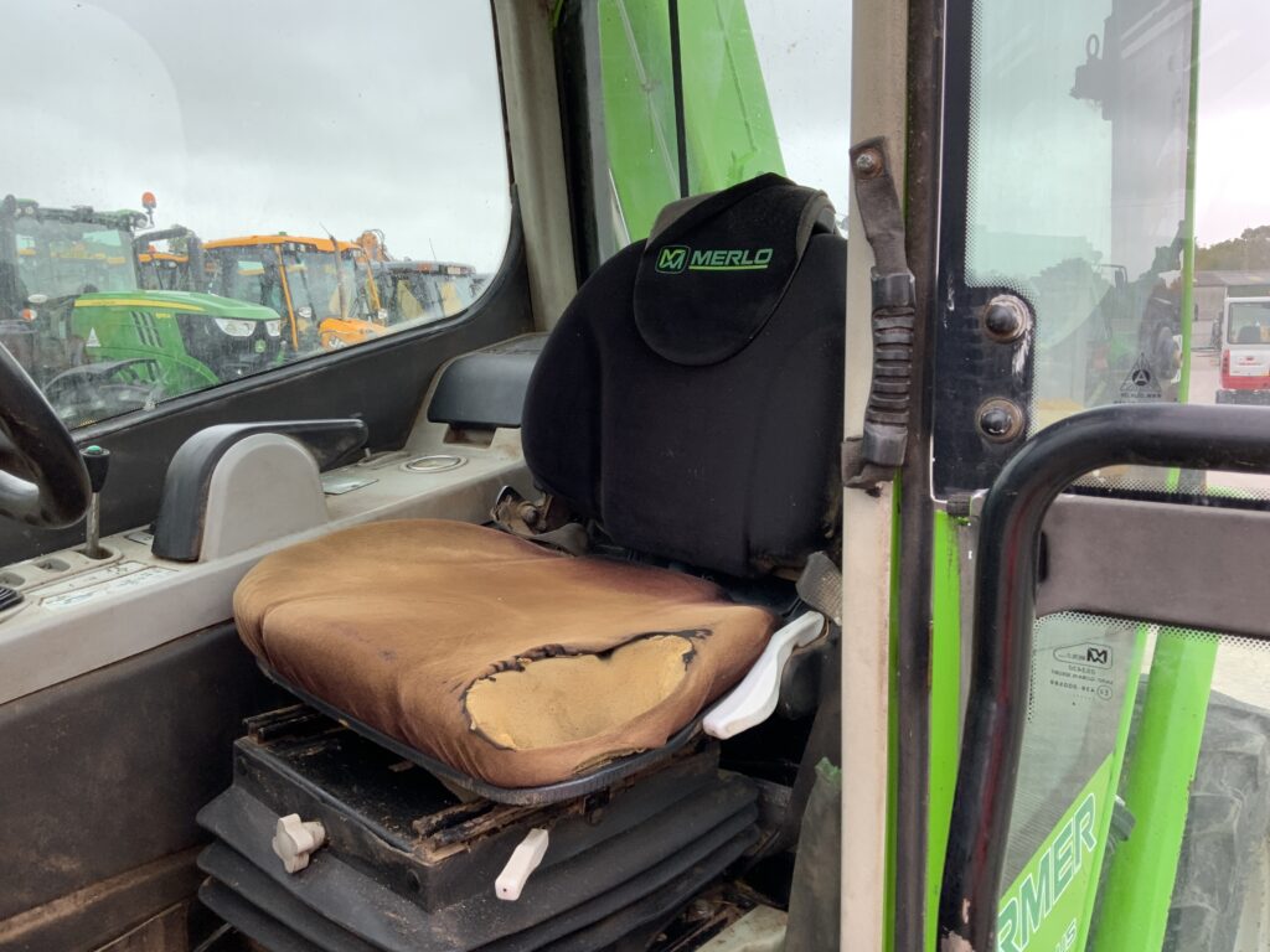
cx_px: 635
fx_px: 1064
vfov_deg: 48.2
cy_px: 476
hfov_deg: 61.7
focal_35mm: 29
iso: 40
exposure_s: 1/122
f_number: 1.8
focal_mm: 3
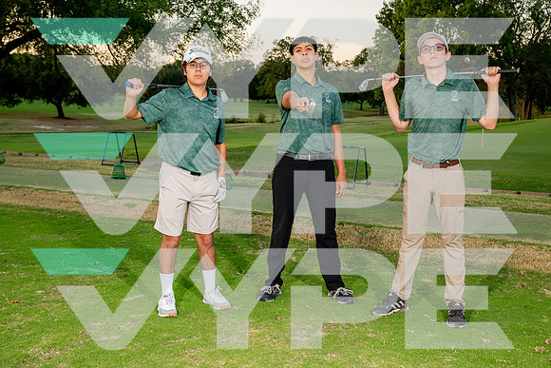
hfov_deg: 42.2
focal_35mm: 47
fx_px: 714
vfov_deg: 28.9
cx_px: 276
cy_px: 184
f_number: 6.3
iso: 400
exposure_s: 1/200
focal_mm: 46
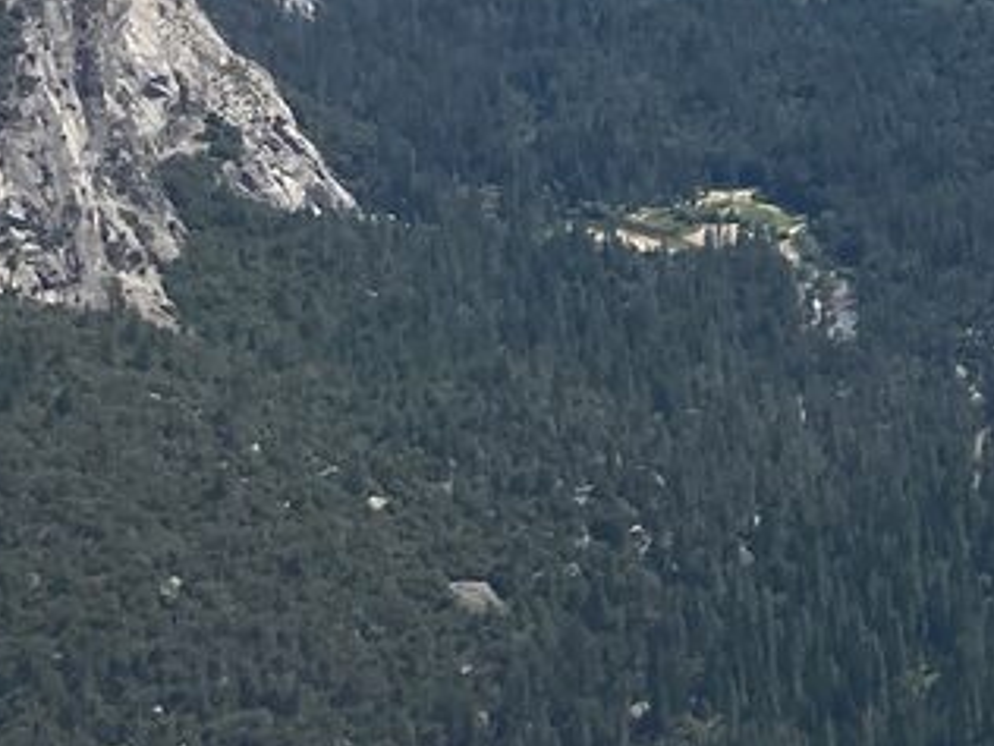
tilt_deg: -0.3
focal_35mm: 124
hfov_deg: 14.1
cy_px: -844
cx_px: 1799
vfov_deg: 10.7
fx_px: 3561
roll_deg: +0.2
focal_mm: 3.99
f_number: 1.8
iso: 25
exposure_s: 1/4000
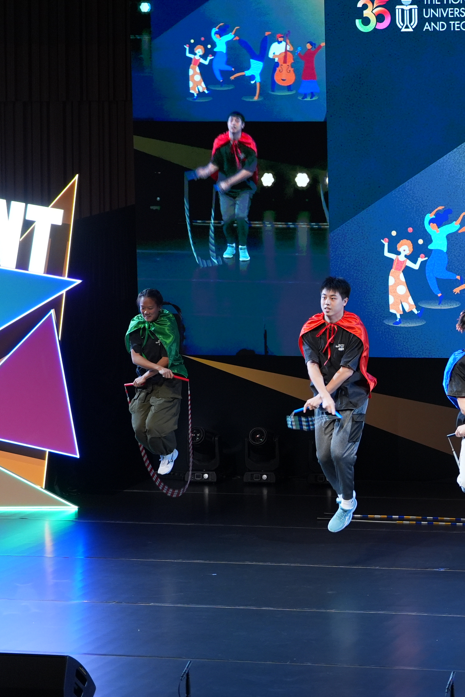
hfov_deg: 10.0
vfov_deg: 15.2
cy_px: 334
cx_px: 580
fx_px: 2616
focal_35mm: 135
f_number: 2.8
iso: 1250
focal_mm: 75
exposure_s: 1/320
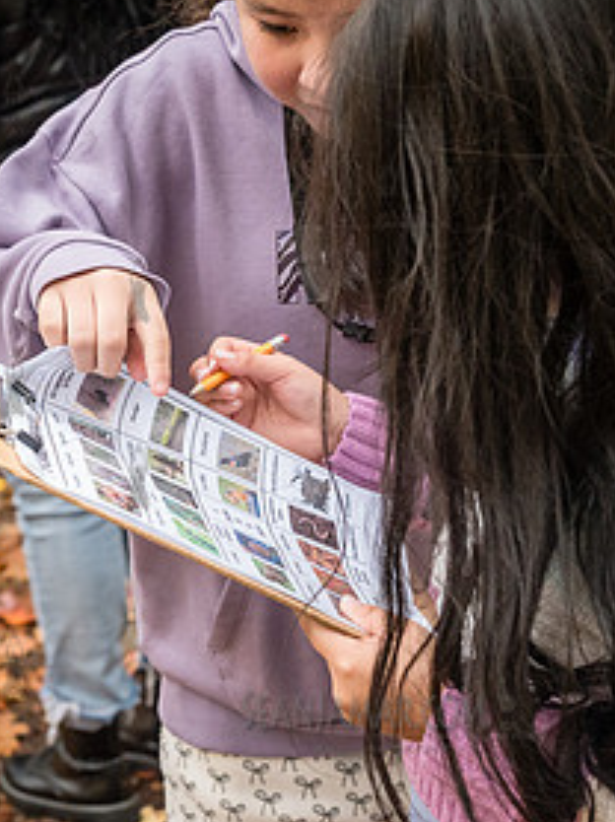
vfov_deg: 23.9
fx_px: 1945
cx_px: 202
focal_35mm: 82
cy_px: 382
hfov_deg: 17.9
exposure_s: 1/320
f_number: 4
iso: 4000
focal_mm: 35
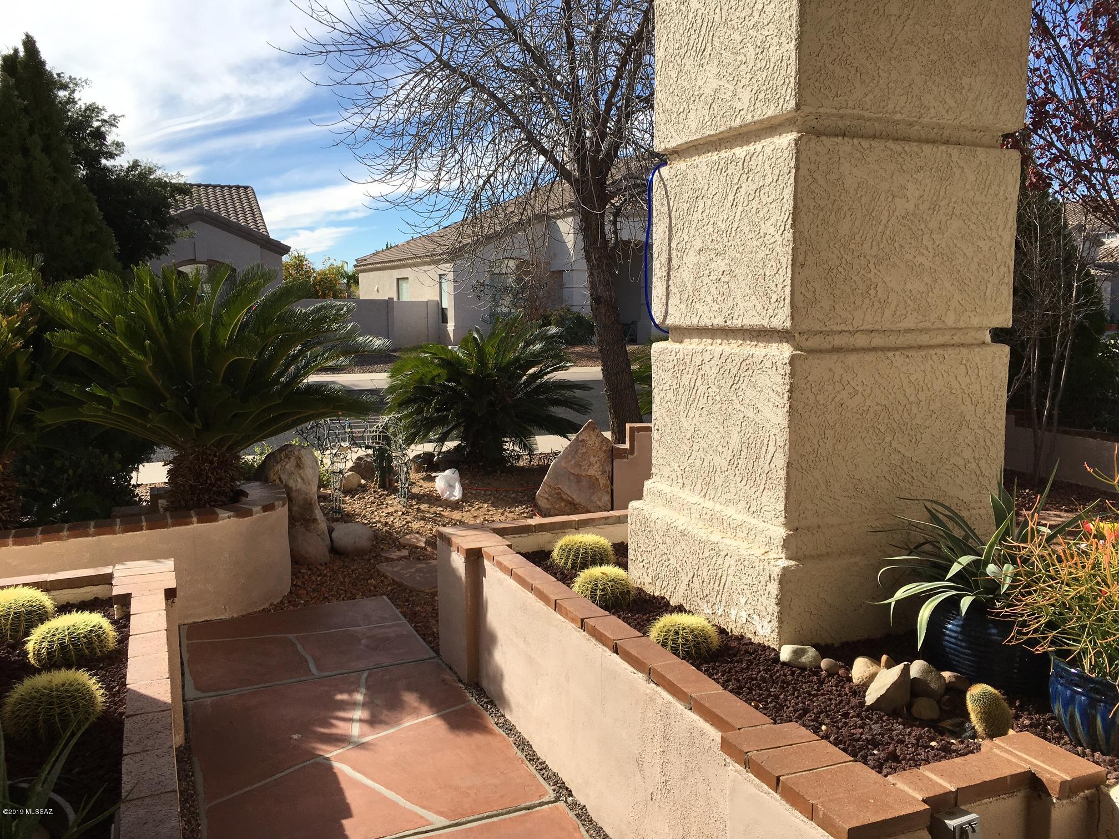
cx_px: 560
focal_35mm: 29
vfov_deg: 48.2
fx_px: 937
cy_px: 420
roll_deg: +0.7
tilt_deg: -6.2
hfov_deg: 61.7
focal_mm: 4.15
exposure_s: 1/1538
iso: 25
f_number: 2.2
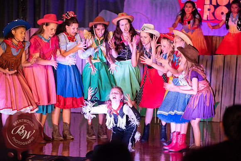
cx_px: 120
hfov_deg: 14.7
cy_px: 80
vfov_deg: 9.8
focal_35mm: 140
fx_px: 937
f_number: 2.8
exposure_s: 1/160
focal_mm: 140
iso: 560
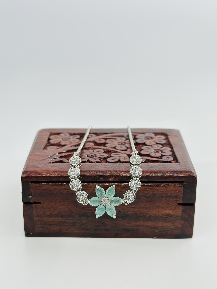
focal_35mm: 48
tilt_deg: -23.1
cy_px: 144
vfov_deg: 39.7
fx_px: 401
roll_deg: -1.0
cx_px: 108
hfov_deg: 30.3
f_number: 1.78
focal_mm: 6.86
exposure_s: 1/543
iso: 80
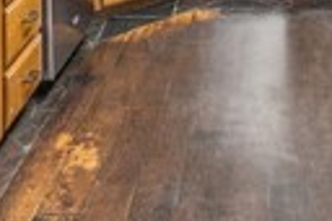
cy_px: -237
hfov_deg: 24.6
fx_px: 746
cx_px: 275
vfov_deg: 13.9
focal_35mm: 81
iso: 100
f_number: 13
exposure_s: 1.6
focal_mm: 16.2
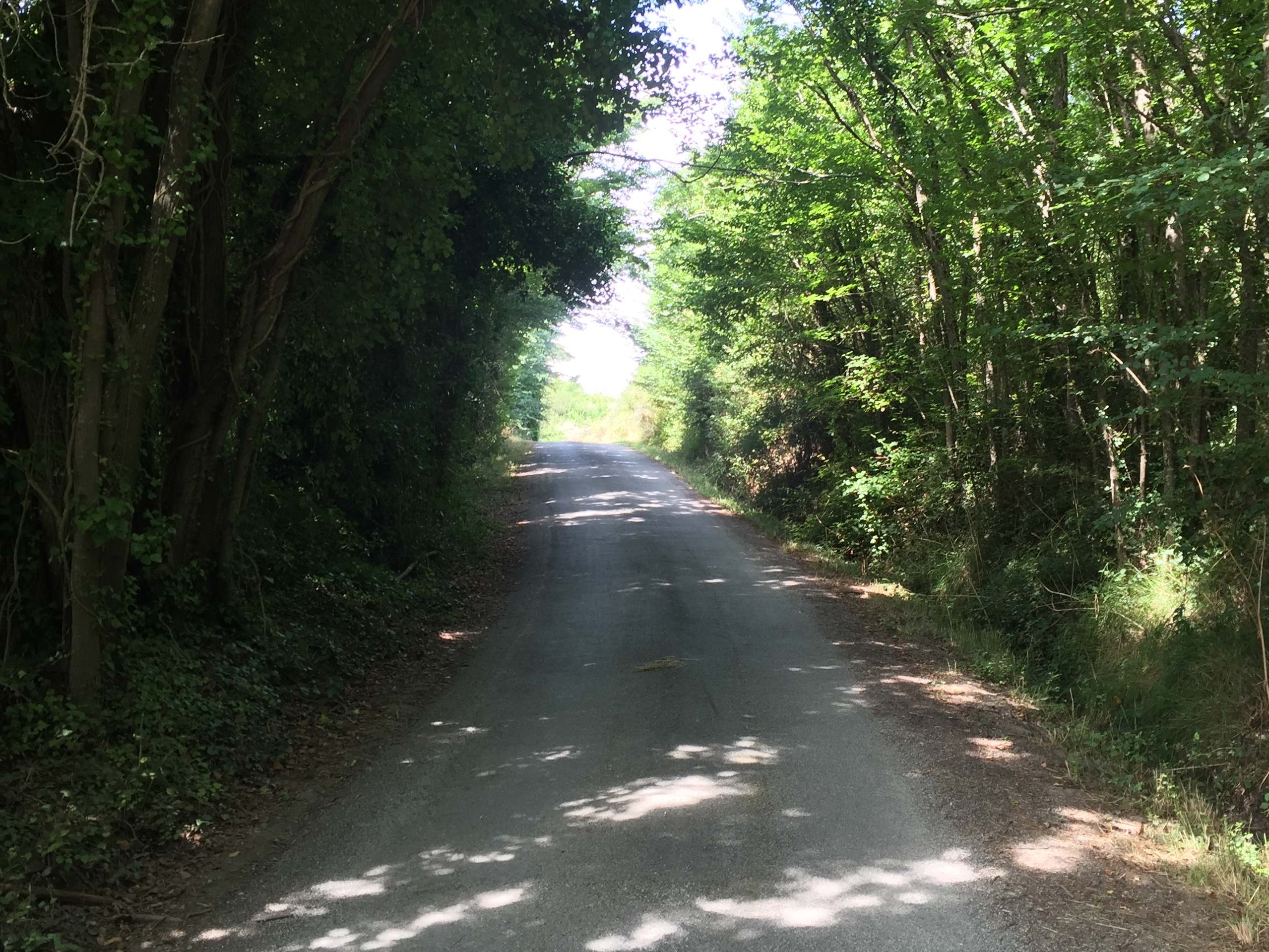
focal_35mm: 37
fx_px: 1357
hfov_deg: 50.1
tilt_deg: +6.6
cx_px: 689
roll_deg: -1.0
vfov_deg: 38.6
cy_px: 410
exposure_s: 1/50
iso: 32
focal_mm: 4.15
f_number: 2.2
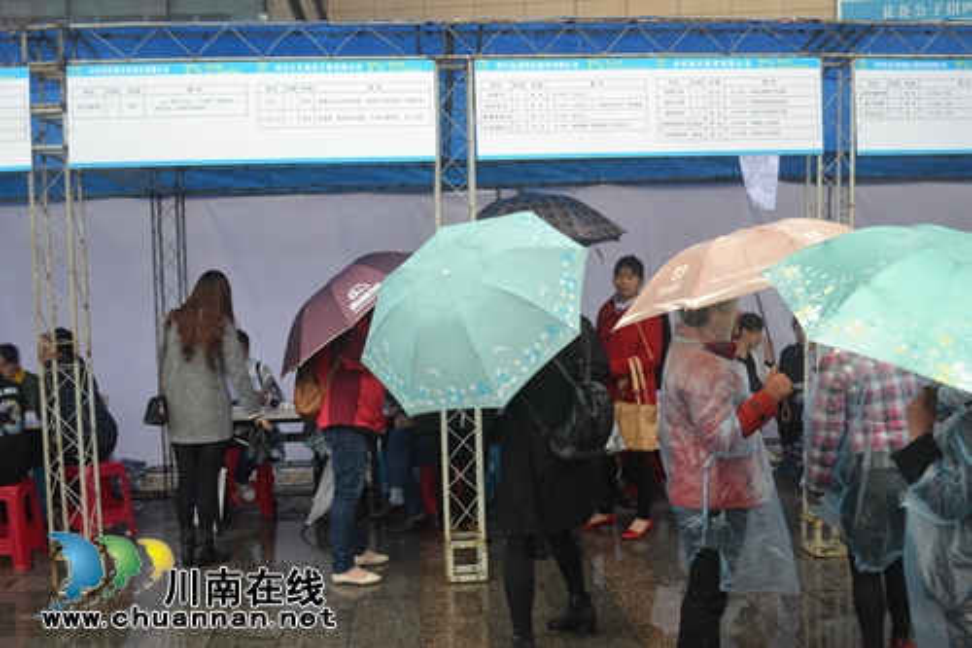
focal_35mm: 33
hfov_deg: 57.2
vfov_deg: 39.9
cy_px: 324
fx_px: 891
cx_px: 486
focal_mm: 22
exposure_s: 1/125
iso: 280
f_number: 5.6
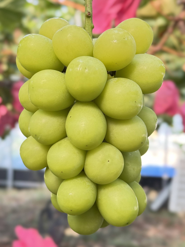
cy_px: 124
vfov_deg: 39.7
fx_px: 342
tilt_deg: +1.8
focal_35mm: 48
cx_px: 92
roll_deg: -1.9
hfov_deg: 30.3
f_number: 1.78
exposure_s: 1/60
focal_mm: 6.76
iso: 100
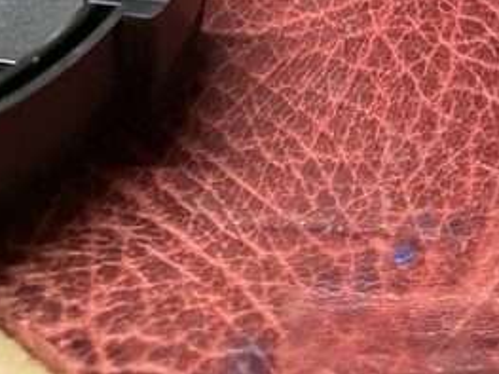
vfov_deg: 10.3
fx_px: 1844
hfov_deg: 15.1
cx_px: 531
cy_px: -471
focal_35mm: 128
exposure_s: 1/33
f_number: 1.8
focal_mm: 3.99
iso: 320
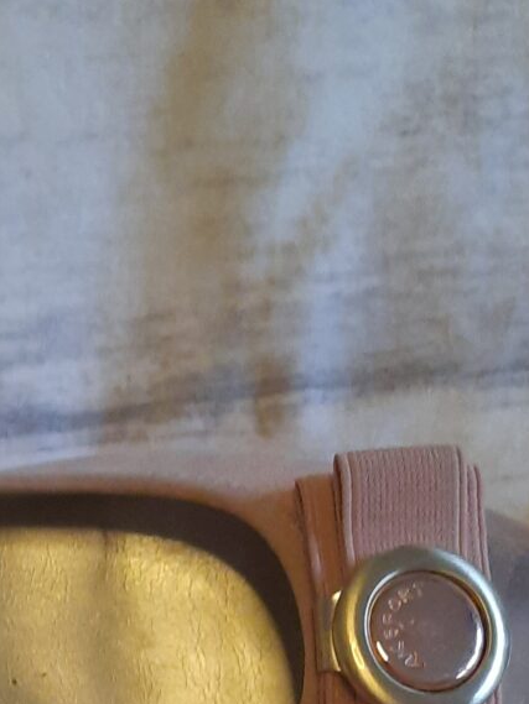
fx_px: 1833
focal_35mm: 90
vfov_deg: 19.7
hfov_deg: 15.9
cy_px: 966
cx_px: -62
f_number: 2
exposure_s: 1/30
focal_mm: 4.6
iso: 400
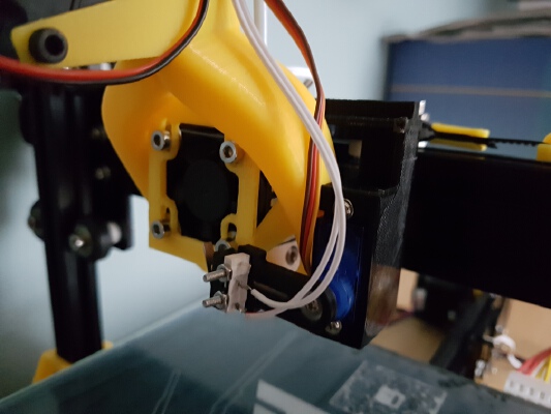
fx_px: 414
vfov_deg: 53.1
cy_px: 207
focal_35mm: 26
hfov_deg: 67.3
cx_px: 276
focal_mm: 4.2
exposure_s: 1/10
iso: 1000
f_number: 1.7
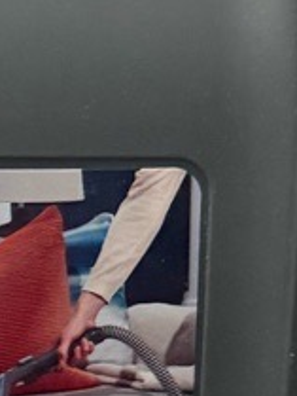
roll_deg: +1.1
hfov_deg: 7.9
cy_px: 421
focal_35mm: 184
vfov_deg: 10.6
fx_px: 2103
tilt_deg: -19.4
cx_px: -168
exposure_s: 1/40
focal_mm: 6.76
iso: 1000
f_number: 1.78
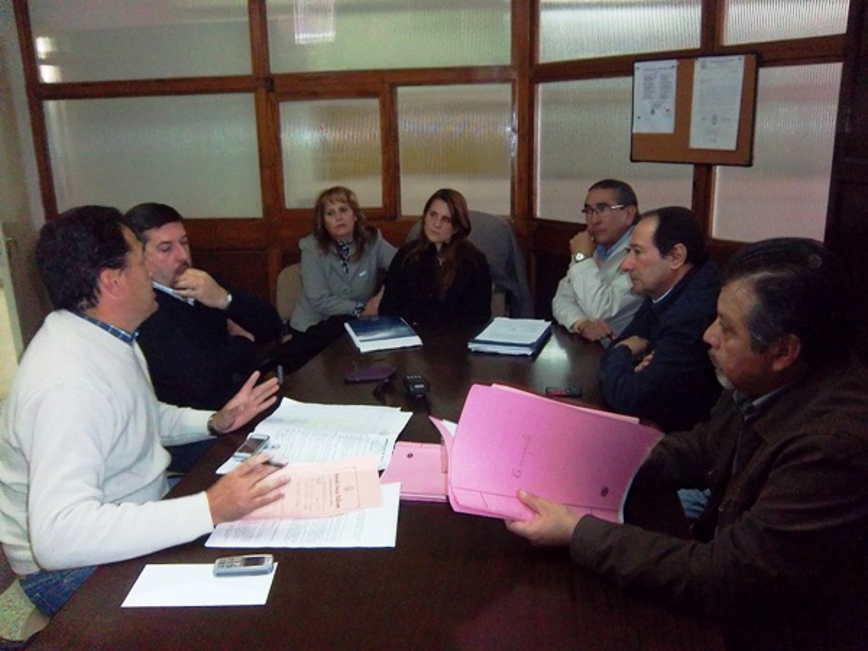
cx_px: 434
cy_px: 326
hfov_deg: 63.4
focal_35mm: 28
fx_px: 702
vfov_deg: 49.7
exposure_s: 1/30
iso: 320
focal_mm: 5.05
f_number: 3.5
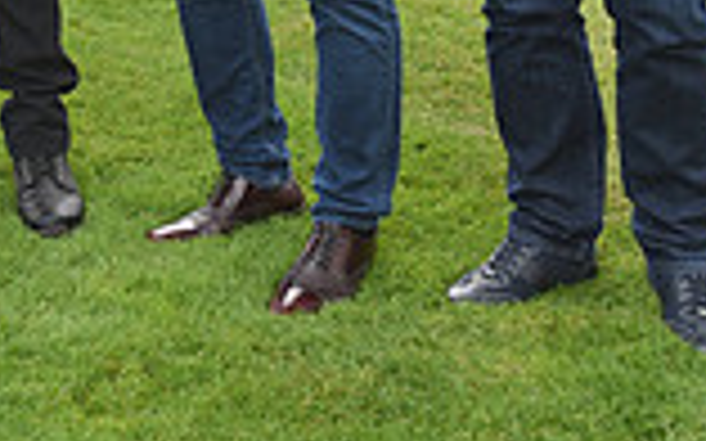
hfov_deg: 17.3
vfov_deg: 10.4
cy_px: -398
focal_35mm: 117
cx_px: -45
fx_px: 2250
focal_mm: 31
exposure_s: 1/320
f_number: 5.6
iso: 400
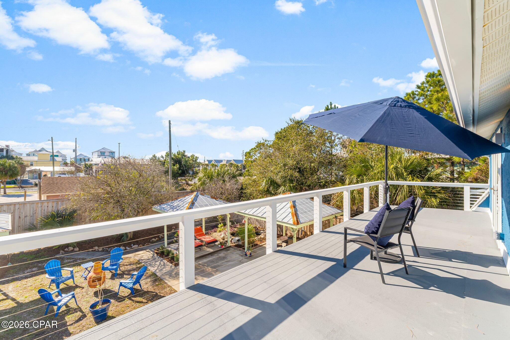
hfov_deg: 95.0
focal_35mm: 16
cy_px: 170
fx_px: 234
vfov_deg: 72.0
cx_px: 255
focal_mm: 11
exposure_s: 1/80
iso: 100
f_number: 9
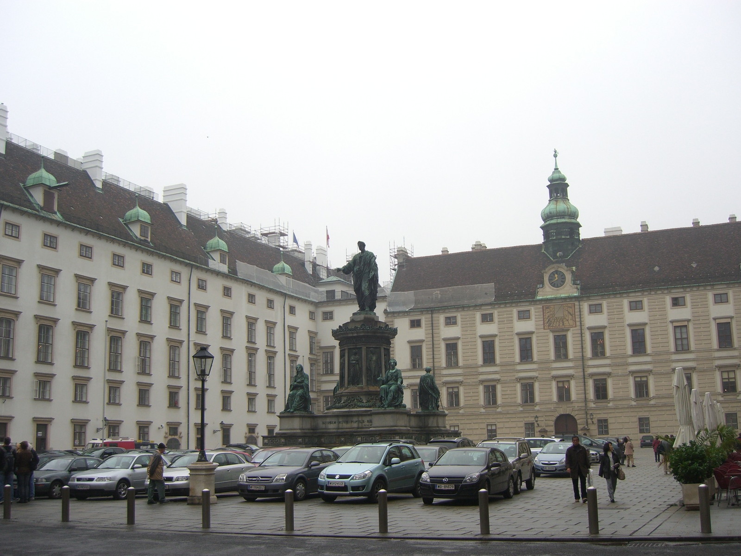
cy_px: 278
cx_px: 370
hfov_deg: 49.0
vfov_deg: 37.7
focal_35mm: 38
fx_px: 813
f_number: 2.8
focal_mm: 7.9
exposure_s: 1/250
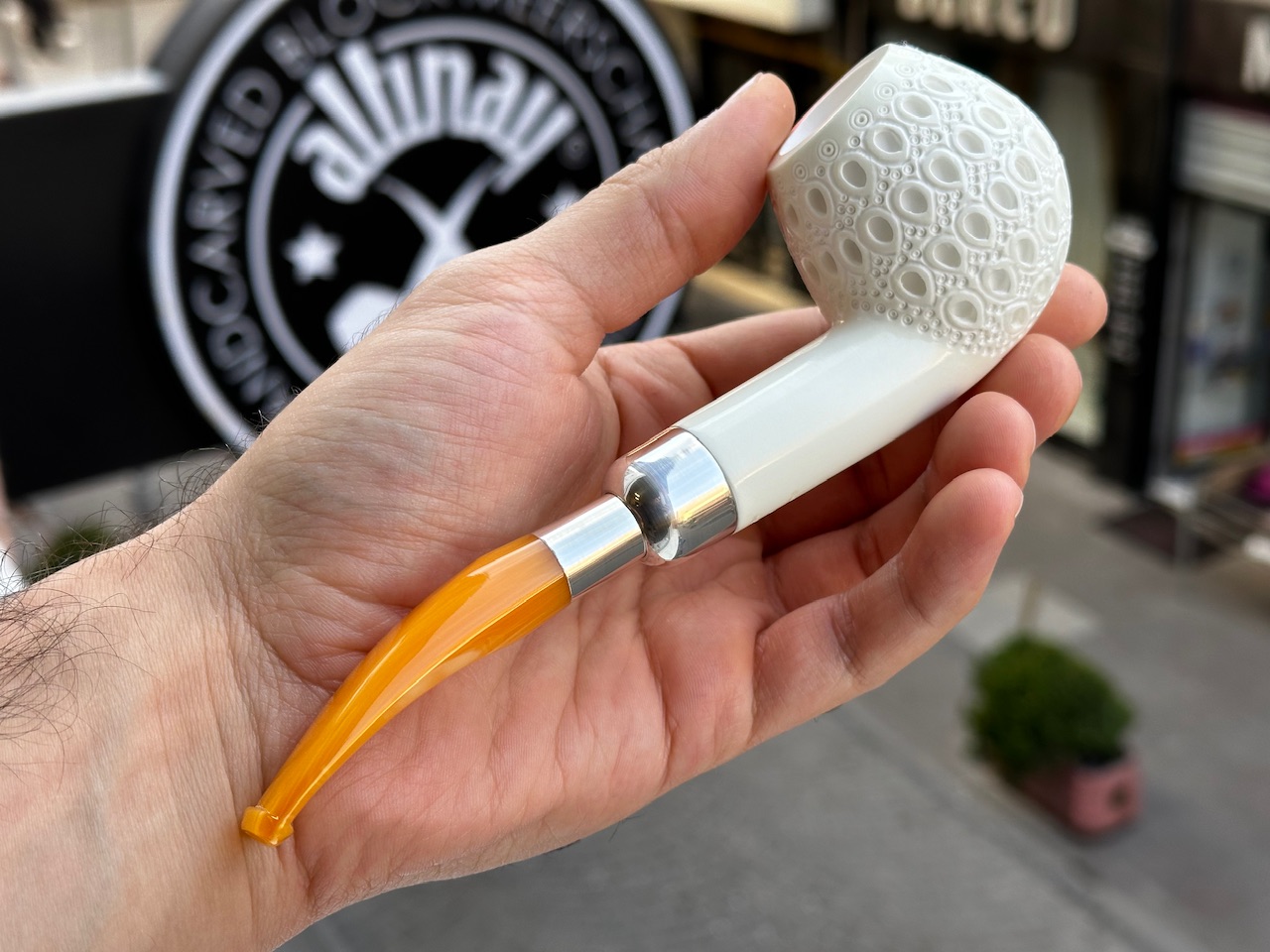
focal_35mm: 48
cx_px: 635
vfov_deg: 30.3
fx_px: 1761
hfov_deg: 39.7
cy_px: 476
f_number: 1.78
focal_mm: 6.86
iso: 64
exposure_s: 1/376
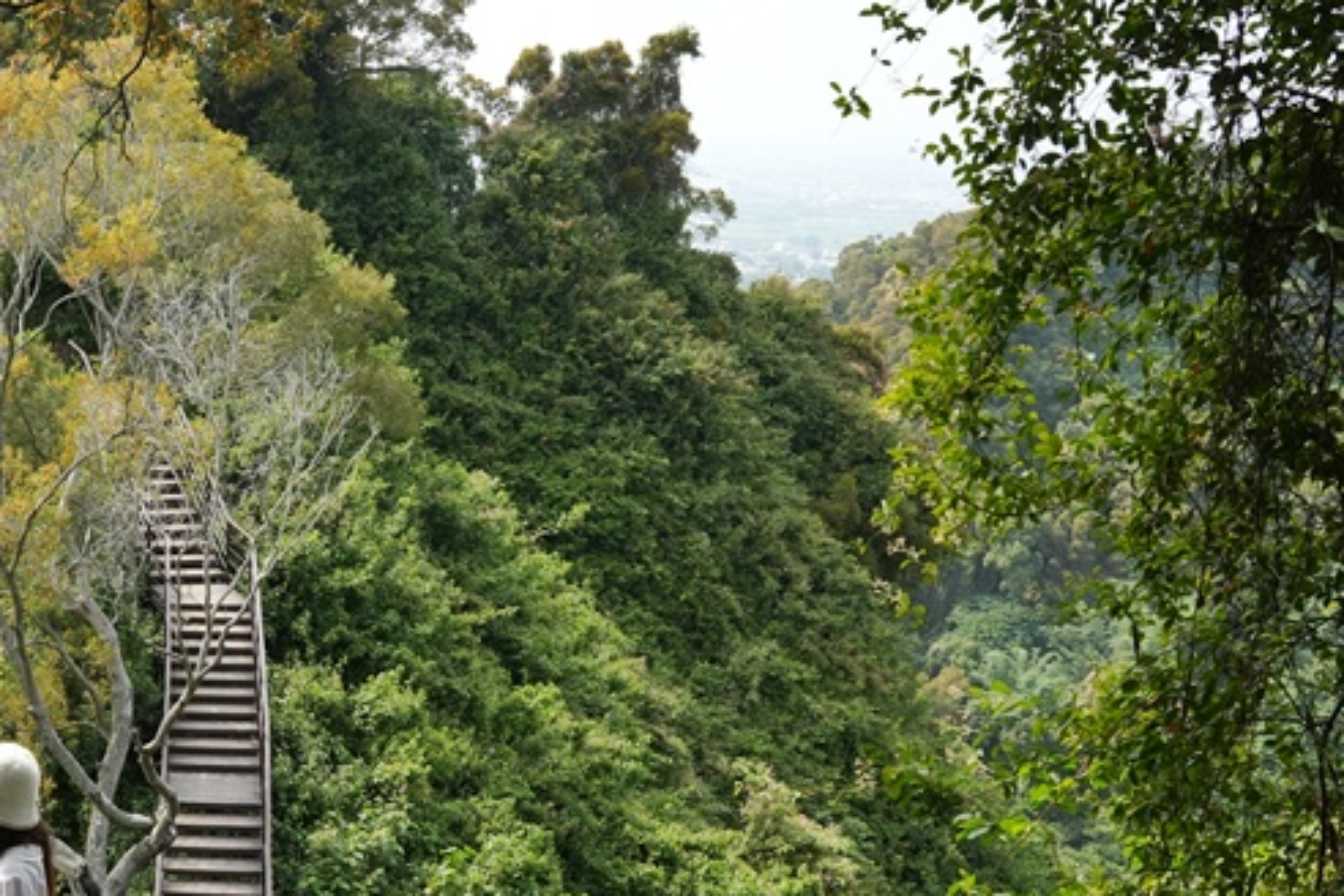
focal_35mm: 50
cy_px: 717
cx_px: 112
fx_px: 1867
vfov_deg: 26.5
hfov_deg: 36.9
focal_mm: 24
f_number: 8
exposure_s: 1/1250
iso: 1250
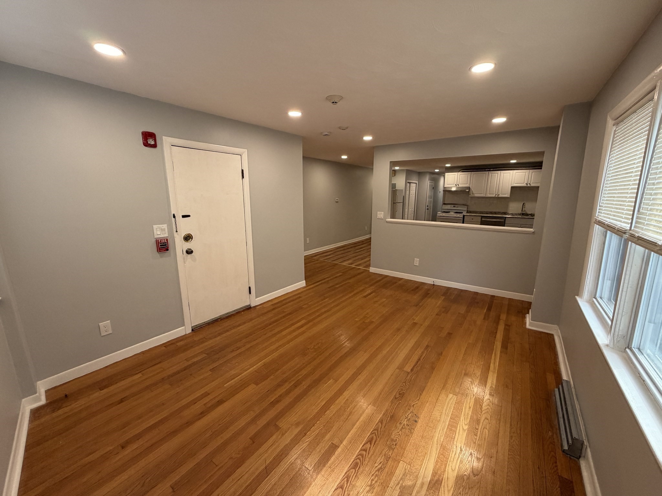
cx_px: 331
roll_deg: +0.1
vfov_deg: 85.7
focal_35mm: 14
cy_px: 248
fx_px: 268
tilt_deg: -12.4
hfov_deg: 102.1
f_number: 2.2
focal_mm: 2.22
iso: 200
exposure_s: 1/121
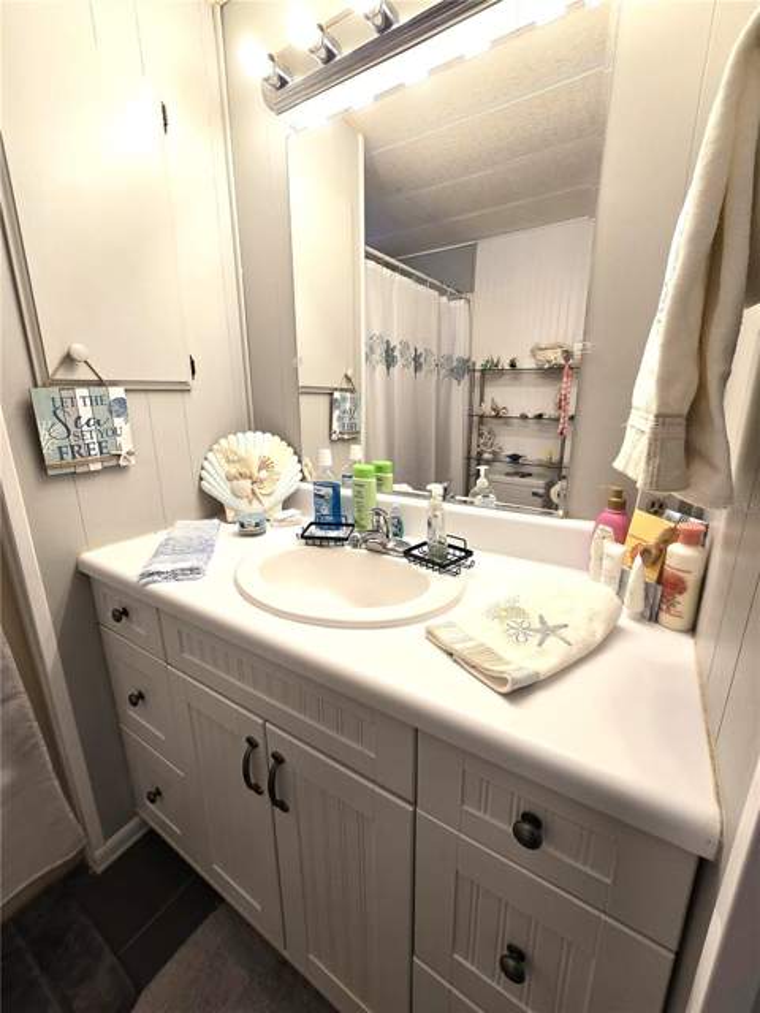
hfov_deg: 89.9
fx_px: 381
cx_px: 380
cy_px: 506
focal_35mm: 13
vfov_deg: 106.2
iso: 64
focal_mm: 2.2
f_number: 2.2
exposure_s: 1/60
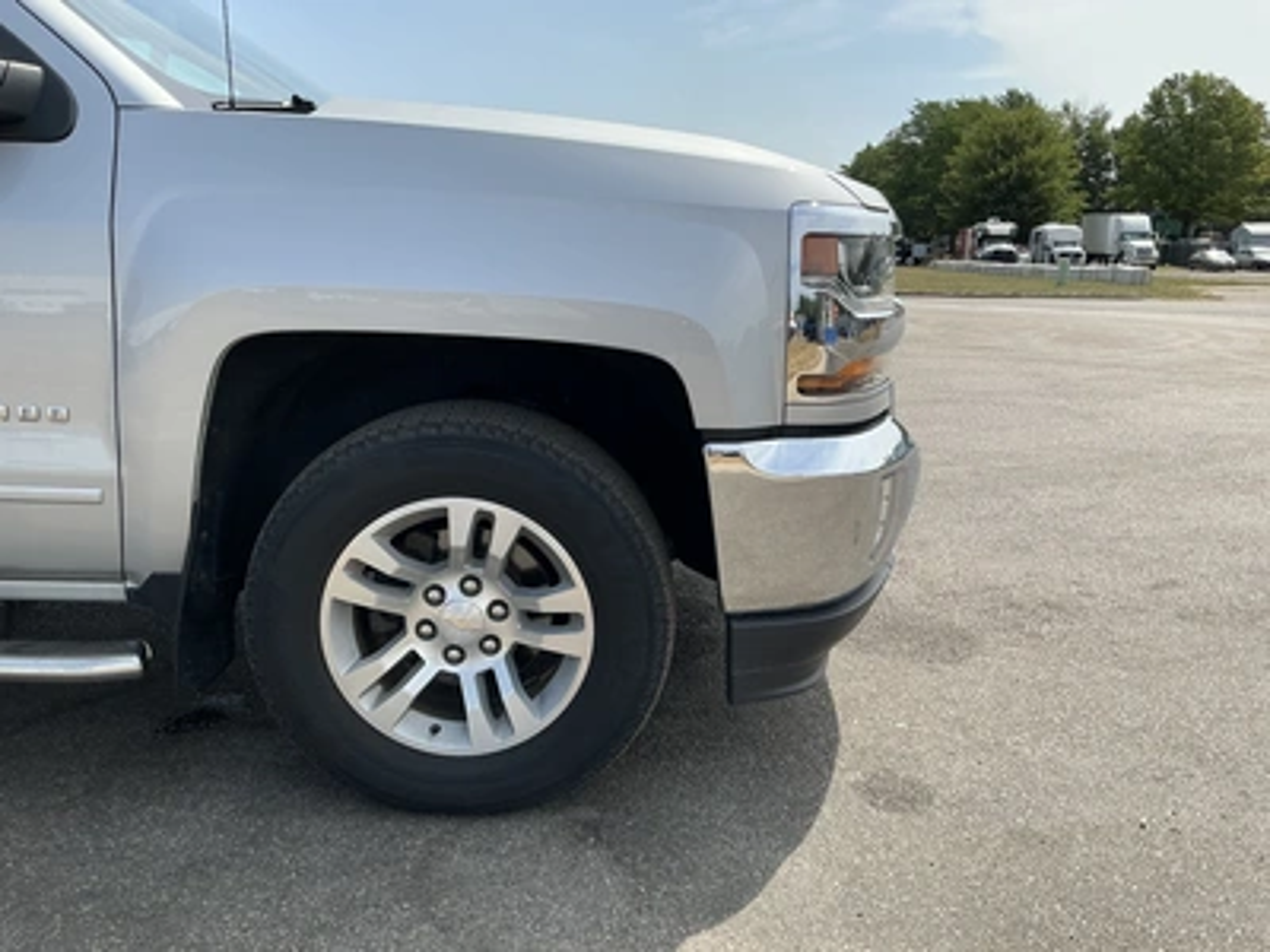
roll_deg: -0.1
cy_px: 476
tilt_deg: -9.0
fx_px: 1027
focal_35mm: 28
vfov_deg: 49.7
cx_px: 635
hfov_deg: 63.4
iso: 25
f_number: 1.8
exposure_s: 1/1534
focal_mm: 3
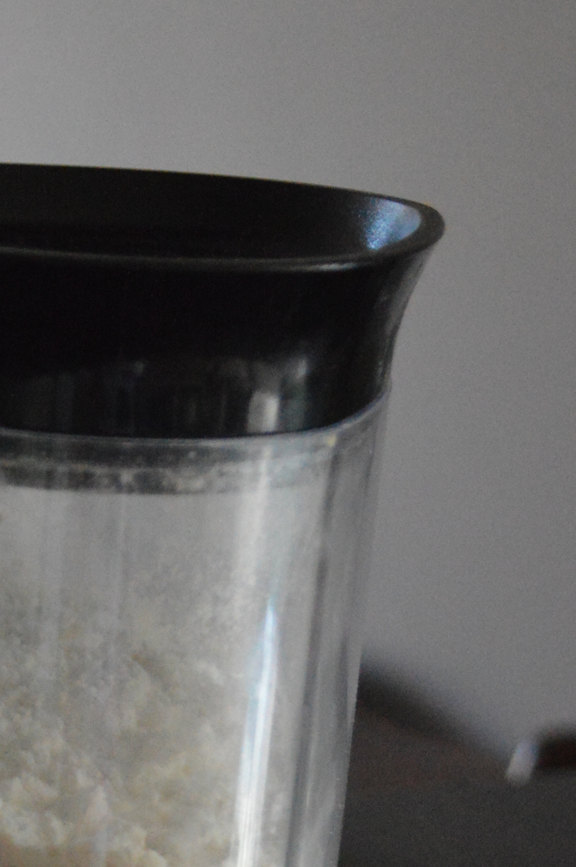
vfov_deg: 14.8
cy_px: 826
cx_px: -227
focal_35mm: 137
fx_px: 3295
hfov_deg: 9.8
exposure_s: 1/250
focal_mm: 32
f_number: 4.8
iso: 3200
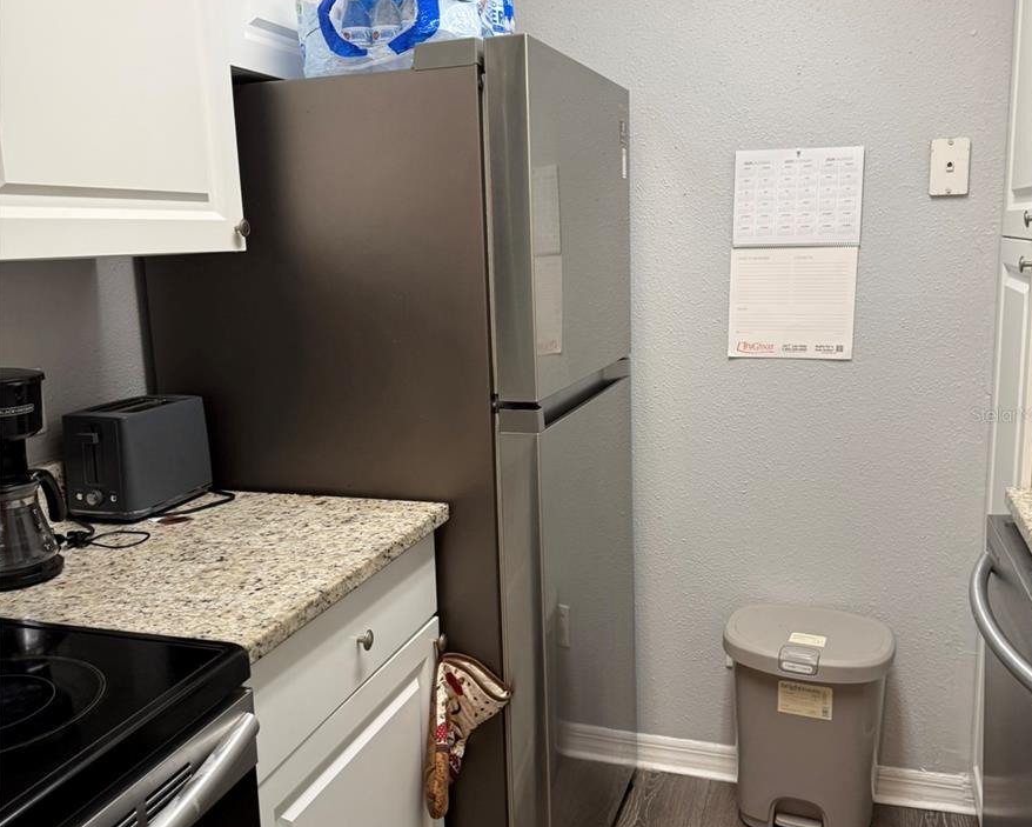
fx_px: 978
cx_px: 525
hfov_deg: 55.6
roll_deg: +1.6
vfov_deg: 45.8
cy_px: 414
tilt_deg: -10.3
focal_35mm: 32
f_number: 1.78
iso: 125
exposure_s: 1/60
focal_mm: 6.76
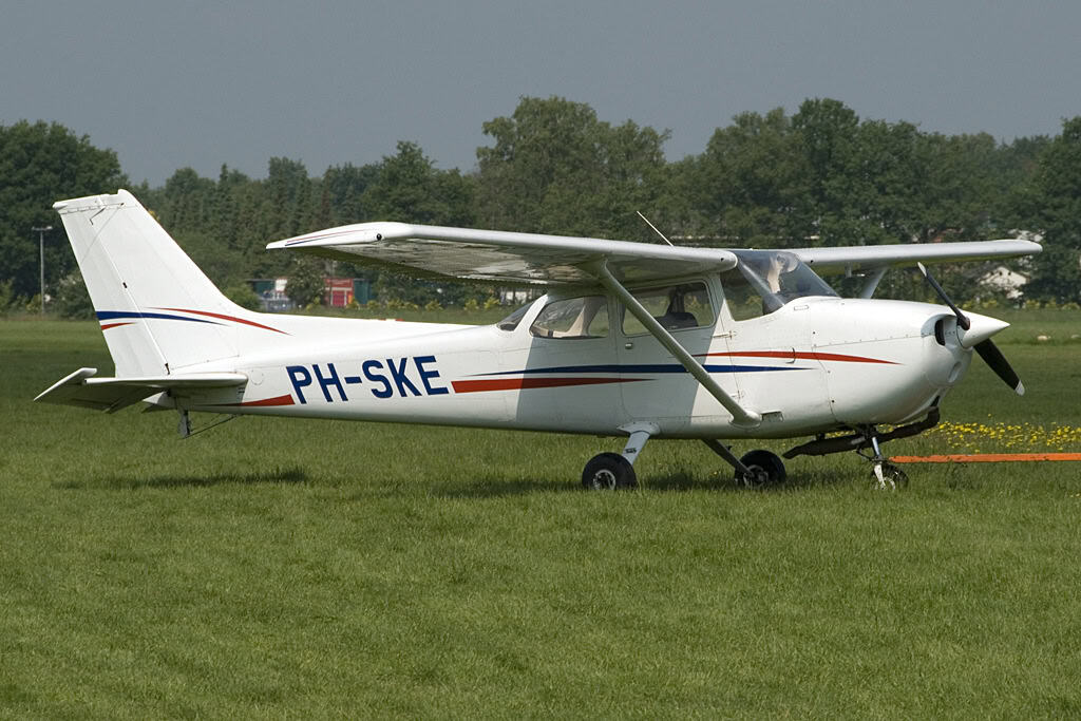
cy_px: 360
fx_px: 6757
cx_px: 540
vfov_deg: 6.1
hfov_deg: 9.1
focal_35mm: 225
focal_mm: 150
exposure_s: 1/350
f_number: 10
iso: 125
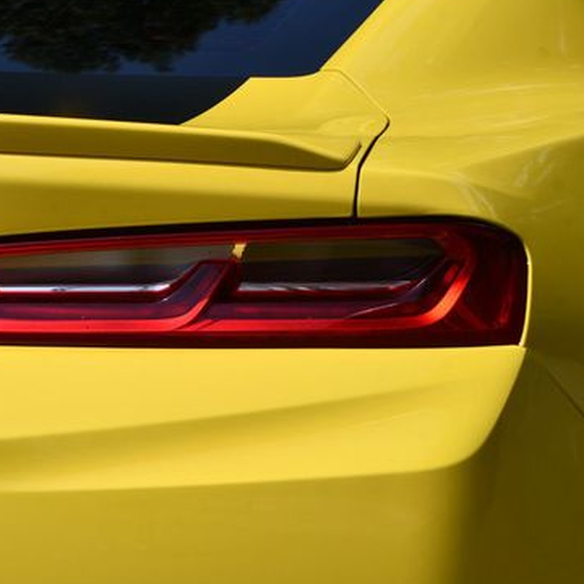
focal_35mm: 192
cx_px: 211
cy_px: 273
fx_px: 3665
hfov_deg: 9.1
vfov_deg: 9.1
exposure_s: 1/320
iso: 100
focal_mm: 85
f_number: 9
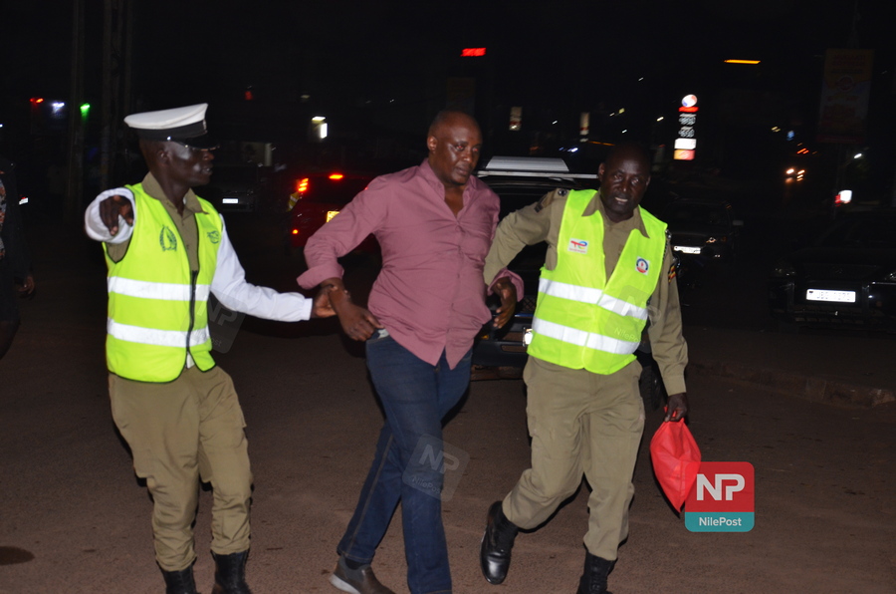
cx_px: 448
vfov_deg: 18.8
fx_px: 1788
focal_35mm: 72
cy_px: 297
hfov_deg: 28.1
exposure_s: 1/60
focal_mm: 48
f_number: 4.8
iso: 800
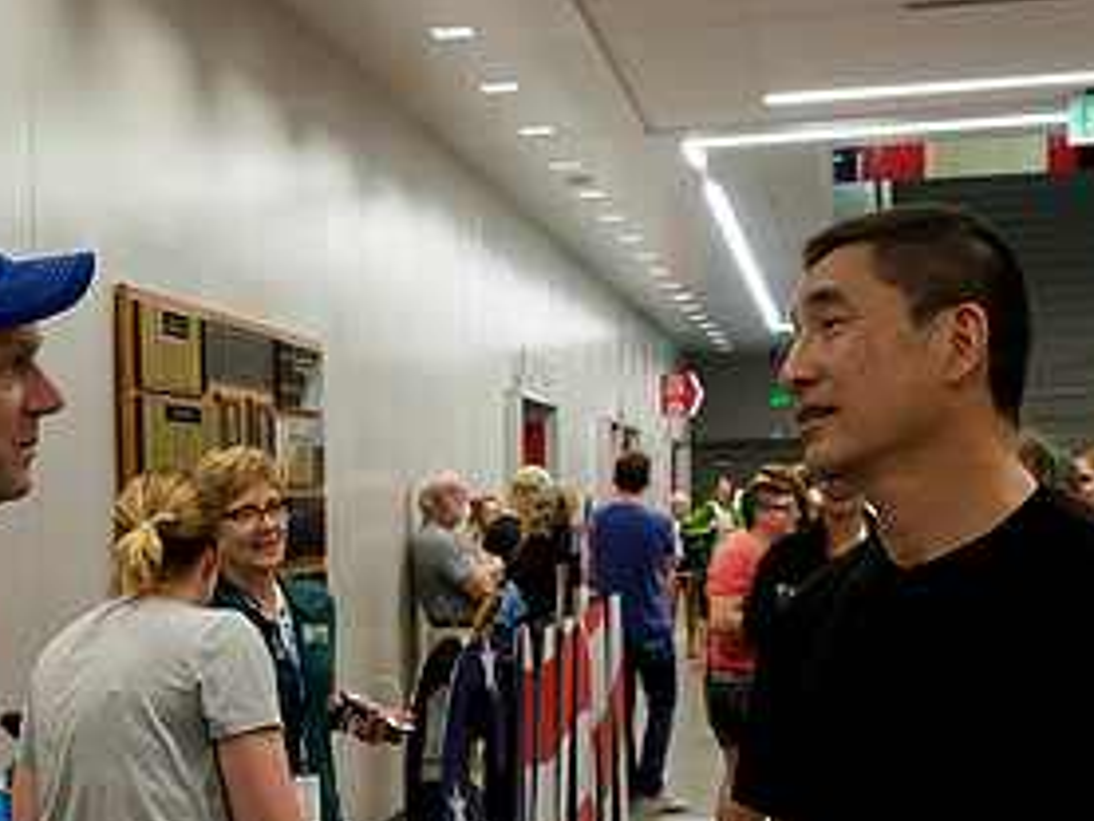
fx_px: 2118
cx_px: 209
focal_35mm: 67
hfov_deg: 28.3
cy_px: 697
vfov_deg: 21.6
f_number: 4
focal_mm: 16
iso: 2000
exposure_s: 1/125
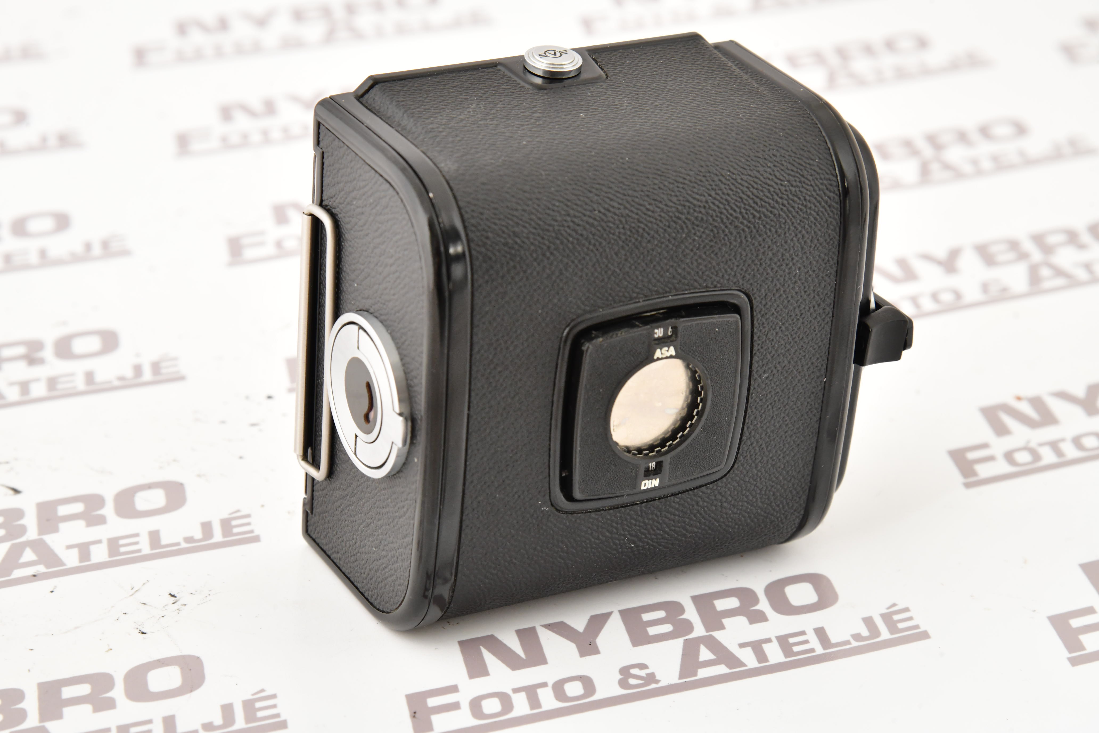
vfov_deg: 11.4
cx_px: 550
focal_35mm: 120
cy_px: 366
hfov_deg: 17.1
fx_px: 3663
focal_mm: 120
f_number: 13
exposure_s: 1/160
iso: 1600
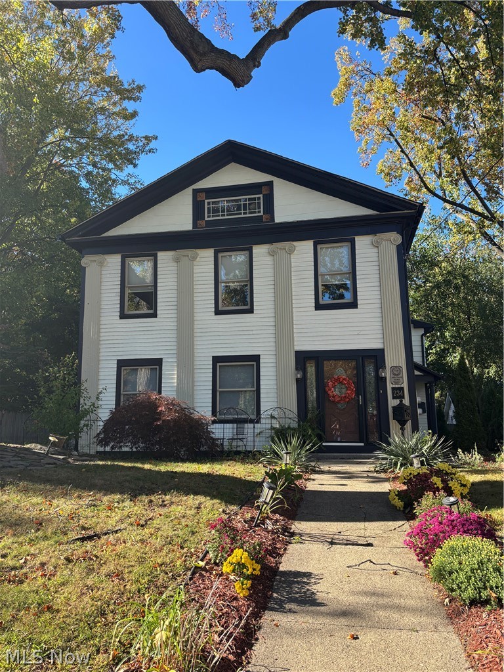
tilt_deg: +9.7
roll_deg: +0.1
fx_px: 505
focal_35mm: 26
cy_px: 336
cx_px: 252
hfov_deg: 53.1
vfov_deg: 67.3
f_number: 1.6
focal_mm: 5.96
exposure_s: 1/824
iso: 50
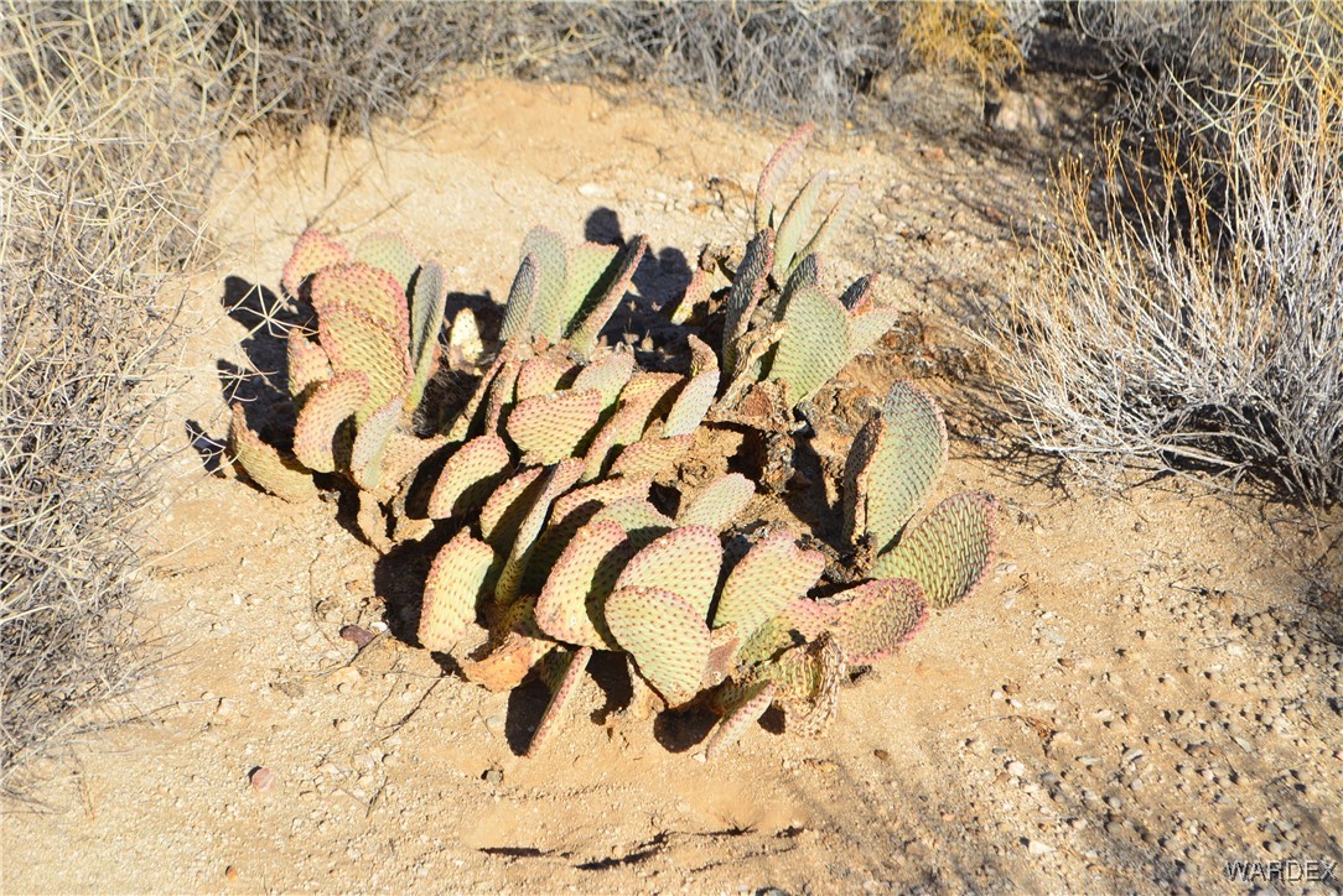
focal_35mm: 82
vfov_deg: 16.6
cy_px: 448
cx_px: 672
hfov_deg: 24.6
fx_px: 3079
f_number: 10
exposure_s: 1/320
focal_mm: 55
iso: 200
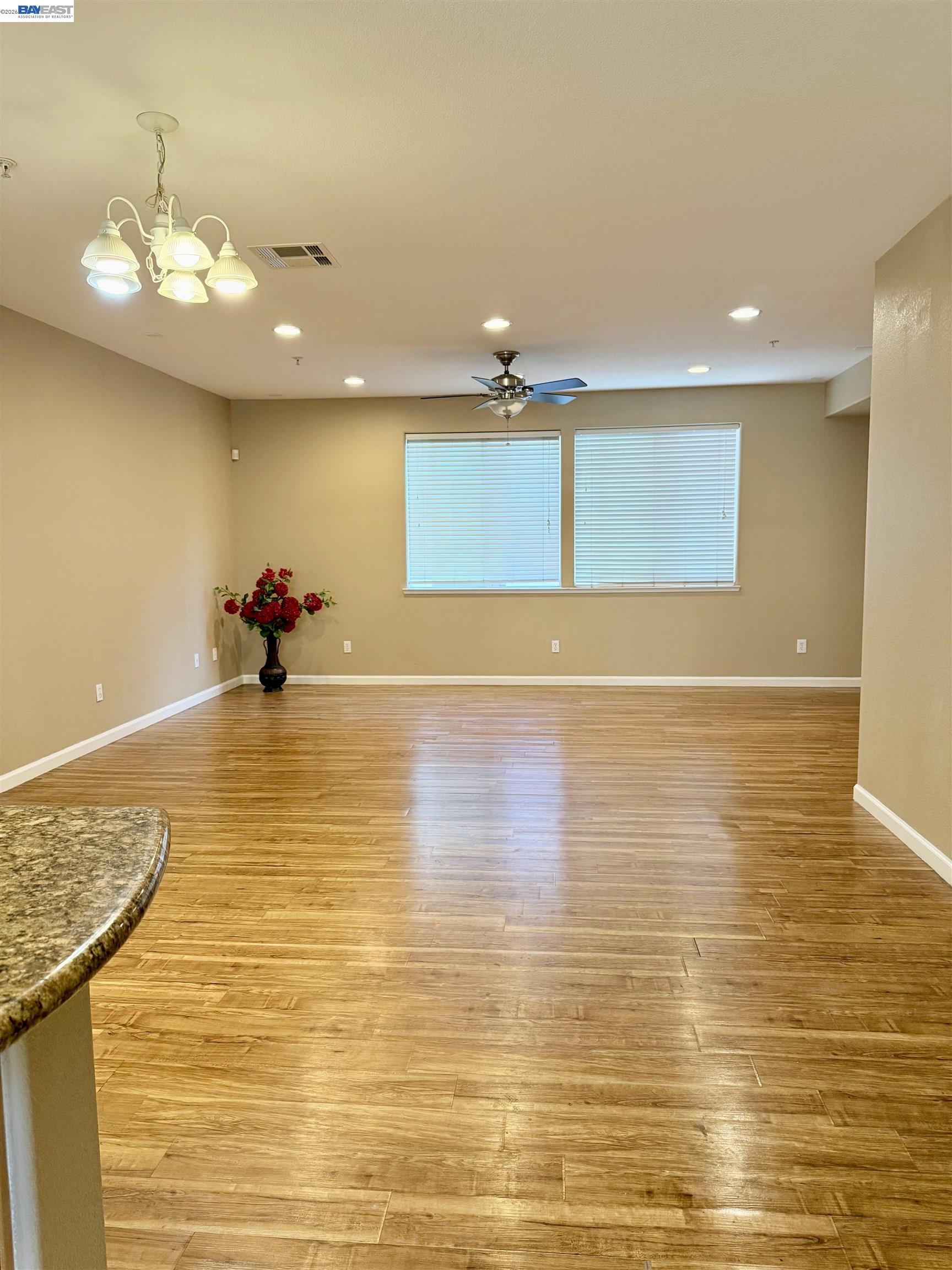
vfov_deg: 71.6
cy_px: 635
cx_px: 476
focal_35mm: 24
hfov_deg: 56.8
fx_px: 880
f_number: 1.78
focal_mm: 6.76
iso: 320
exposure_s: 1/120
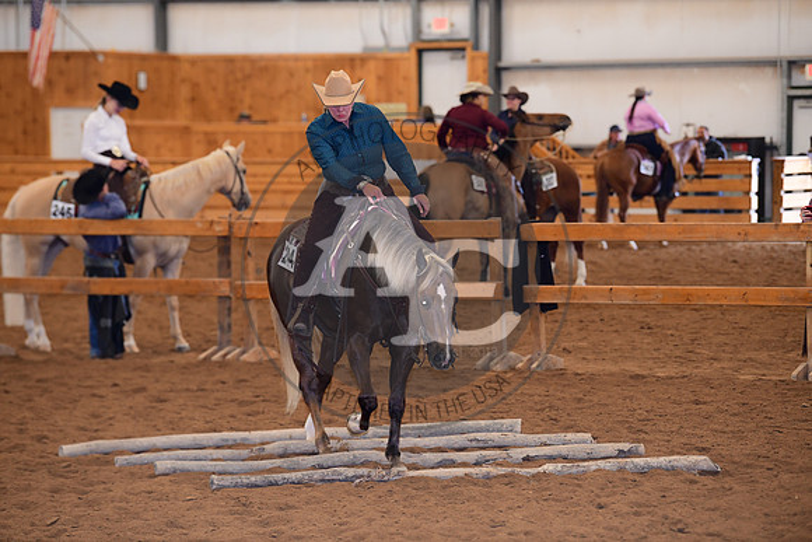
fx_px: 3835
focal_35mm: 170
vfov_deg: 8.1
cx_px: 406
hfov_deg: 12.1
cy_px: 271
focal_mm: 170
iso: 4000
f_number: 4
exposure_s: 1/250
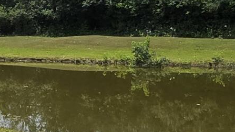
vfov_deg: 12.8
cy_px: 57
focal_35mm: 95
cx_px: -106
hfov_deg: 19.8
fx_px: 592
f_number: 2.2
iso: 50
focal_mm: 2.2
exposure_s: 1/3988
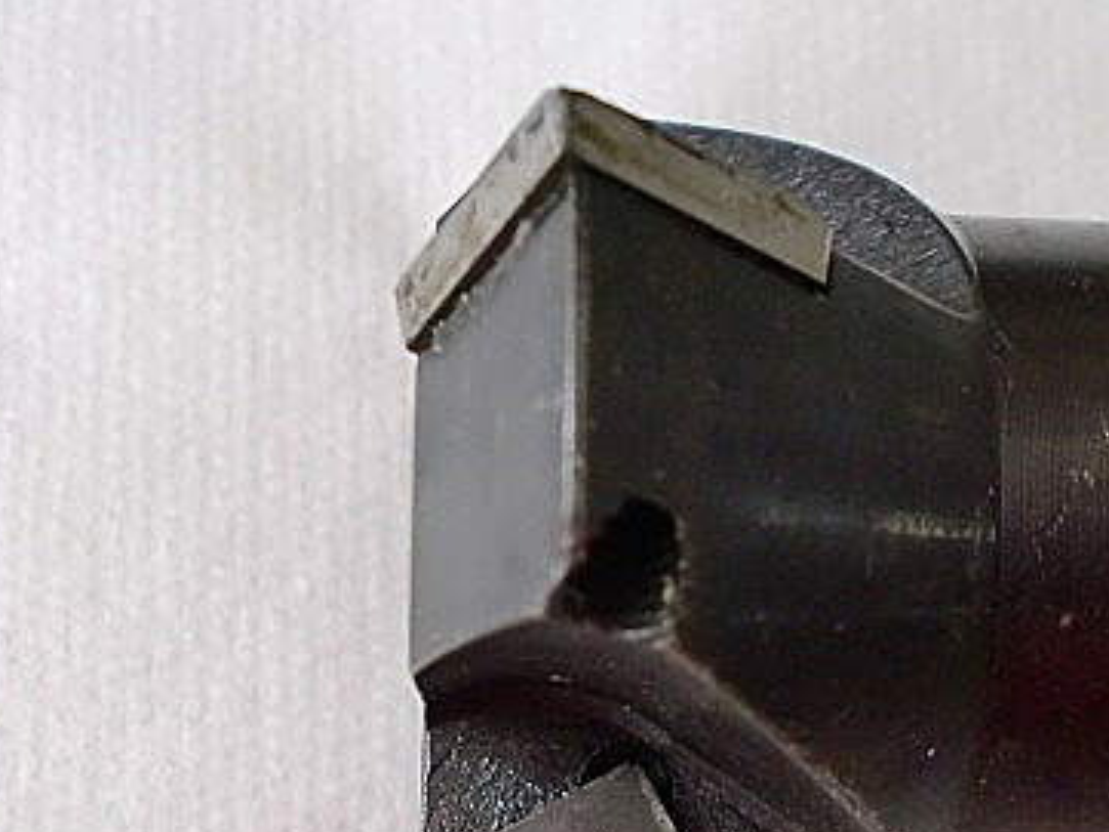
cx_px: 691
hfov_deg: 31.1
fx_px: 1987
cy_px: 678
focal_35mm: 62
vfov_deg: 23.3
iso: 250
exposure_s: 1/60
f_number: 3.1
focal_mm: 6.3
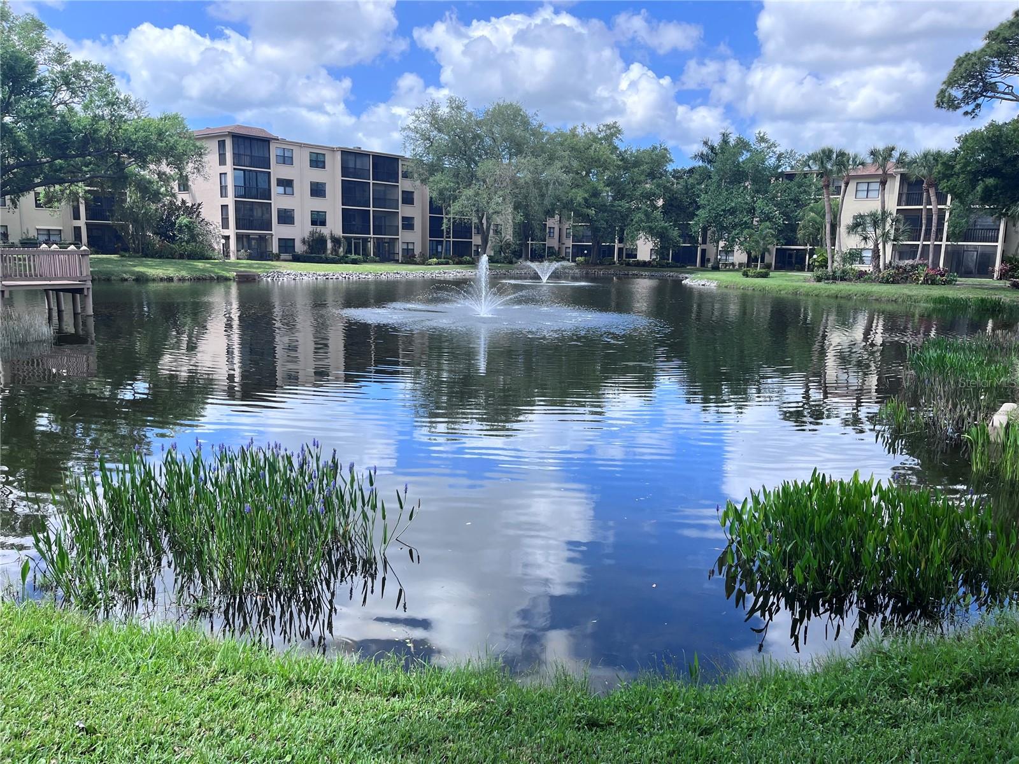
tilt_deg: -9.3
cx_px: 510
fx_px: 765
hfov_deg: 67.3
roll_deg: -1.1
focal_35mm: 26
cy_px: 382
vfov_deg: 53.1
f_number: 1.6
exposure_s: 1/1558
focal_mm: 5.1
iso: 50
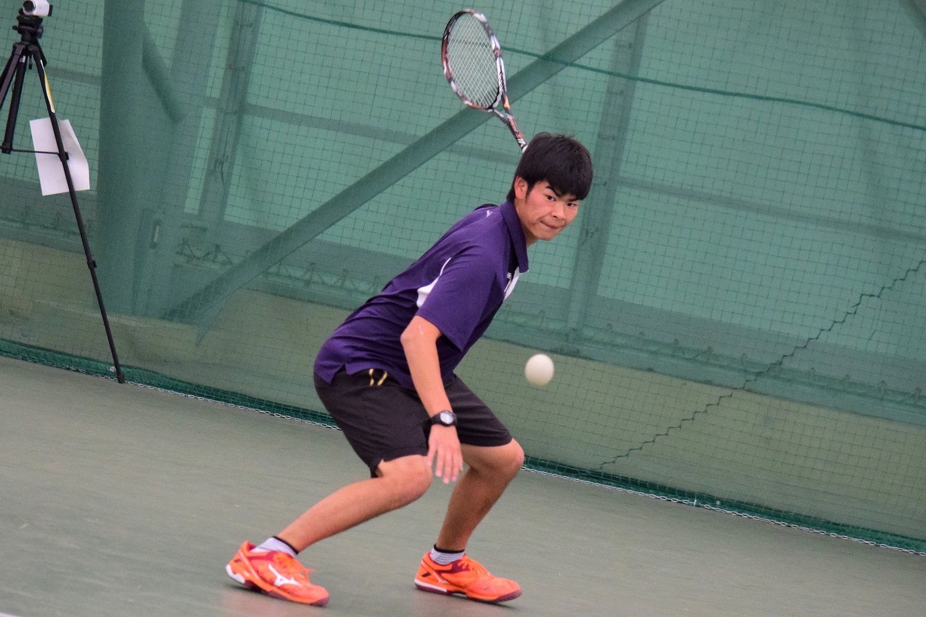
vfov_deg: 7.6
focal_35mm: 180
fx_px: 4630
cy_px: 308
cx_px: 463
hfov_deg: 11.4
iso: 2000
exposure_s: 1/800
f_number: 4.8
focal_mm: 120
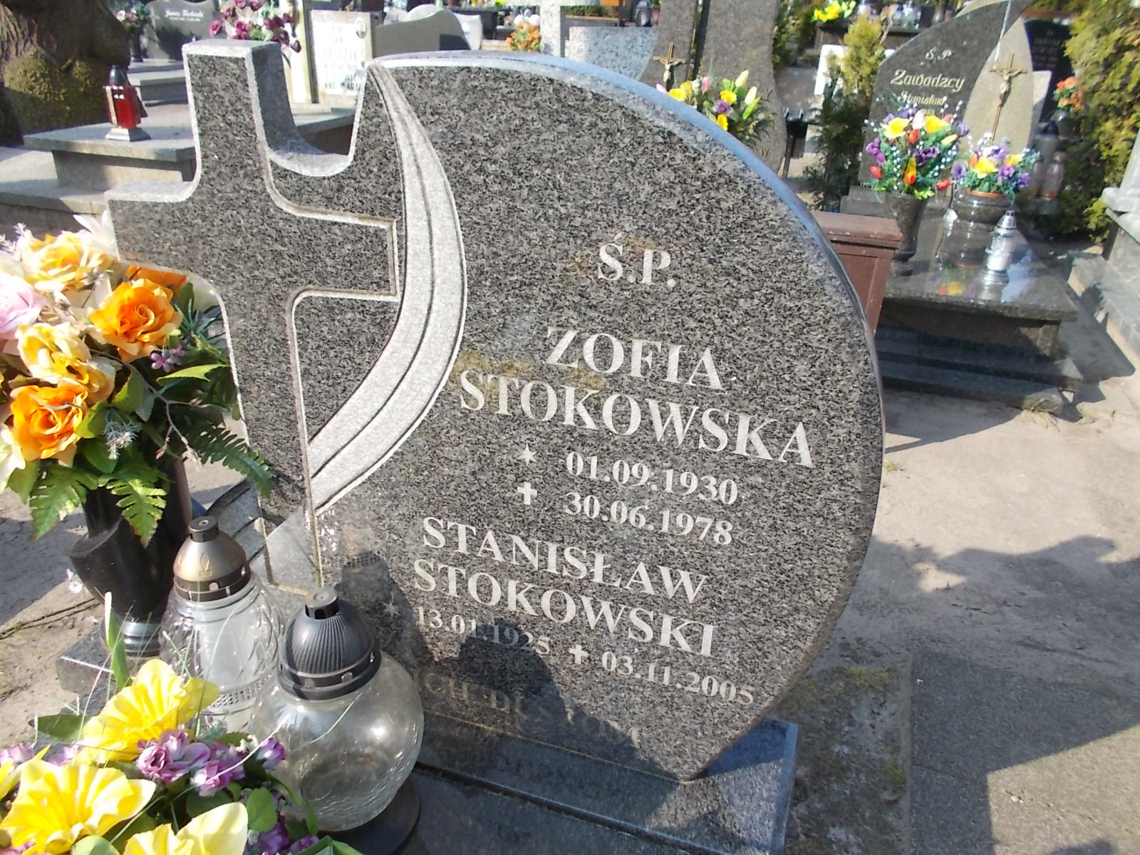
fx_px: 856
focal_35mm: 26
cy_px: 428
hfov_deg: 67.3
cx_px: 570
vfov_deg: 53.1
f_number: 3.2
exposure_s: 1/320
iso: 80
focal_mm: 4.6
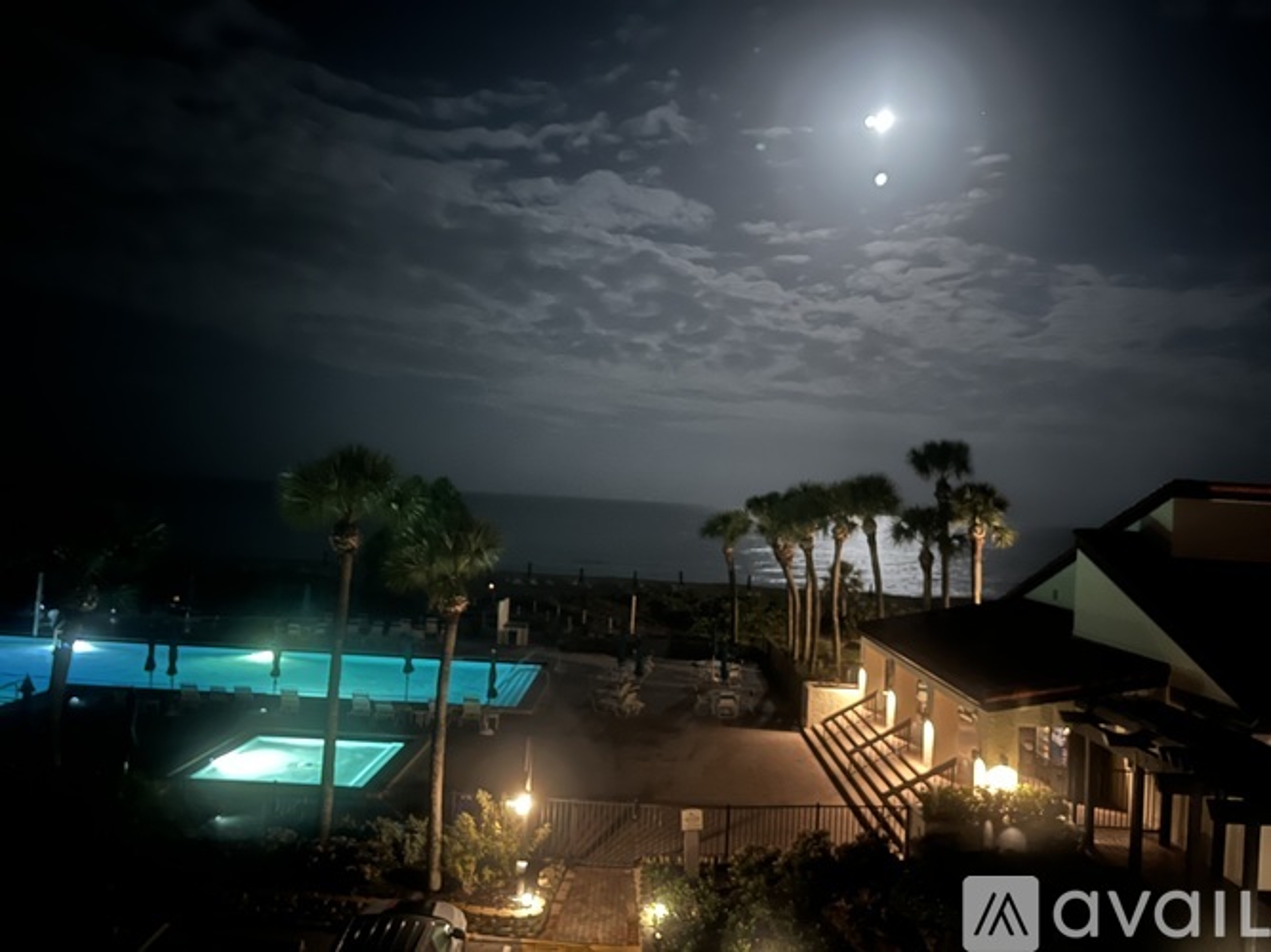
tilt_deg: +0.7
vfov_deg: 53.0
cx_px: 636
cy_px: 476
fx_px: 954
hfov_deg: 67.3
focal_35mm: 26
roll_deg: -2.9
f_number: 1.6
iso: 1250
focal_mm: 5.1
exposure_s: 1/2
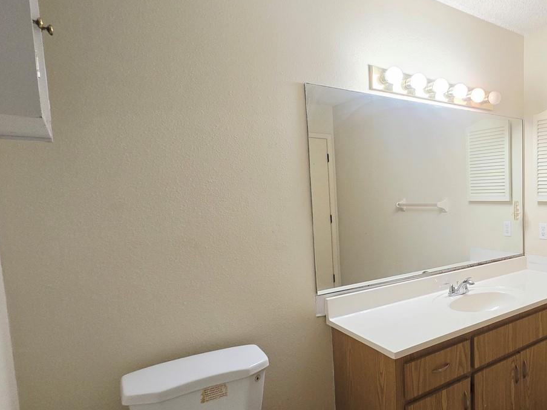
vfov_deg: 58.7
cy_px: 231
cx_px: 461
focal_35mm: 23
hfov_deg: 65.1
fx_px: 363
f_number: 2.2
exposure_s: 1/60
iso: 100
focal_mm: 2.2
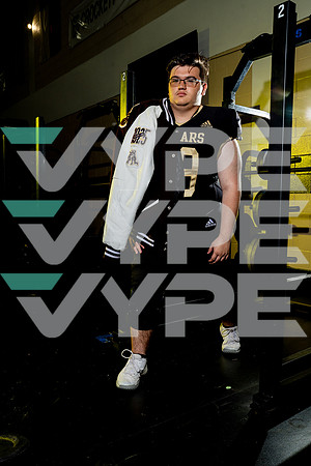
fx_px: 415
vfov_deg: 58.7
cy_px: 233
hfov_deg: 41.1
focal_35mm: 32
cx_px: 156
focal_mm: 32
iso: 250
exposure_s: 1/250
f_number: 8
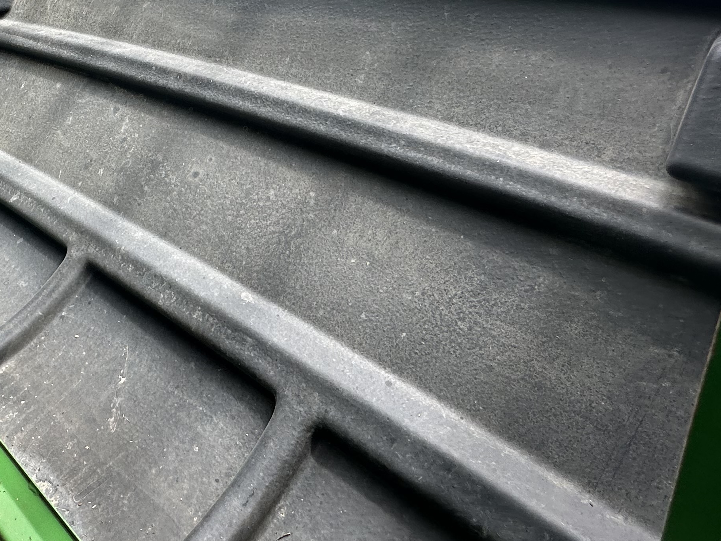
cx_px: 112
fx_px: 646
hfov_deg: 53.2
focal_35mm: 31
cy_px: 111
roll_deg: +4.8
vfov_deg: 43.4
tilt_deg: -20.5
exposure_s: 1/158
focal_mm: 2.22
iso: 40
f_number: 2.2
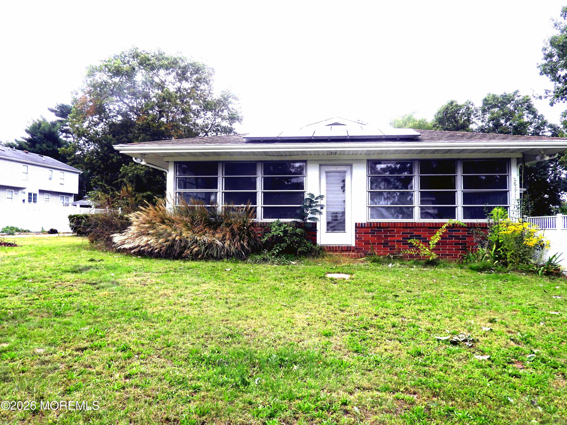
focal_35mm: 30
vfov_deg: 46.8
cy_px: 212
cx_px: 284
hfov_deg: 60.0
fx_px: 491
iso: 100
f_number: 3.5
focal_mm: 5.4
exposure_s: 1/400
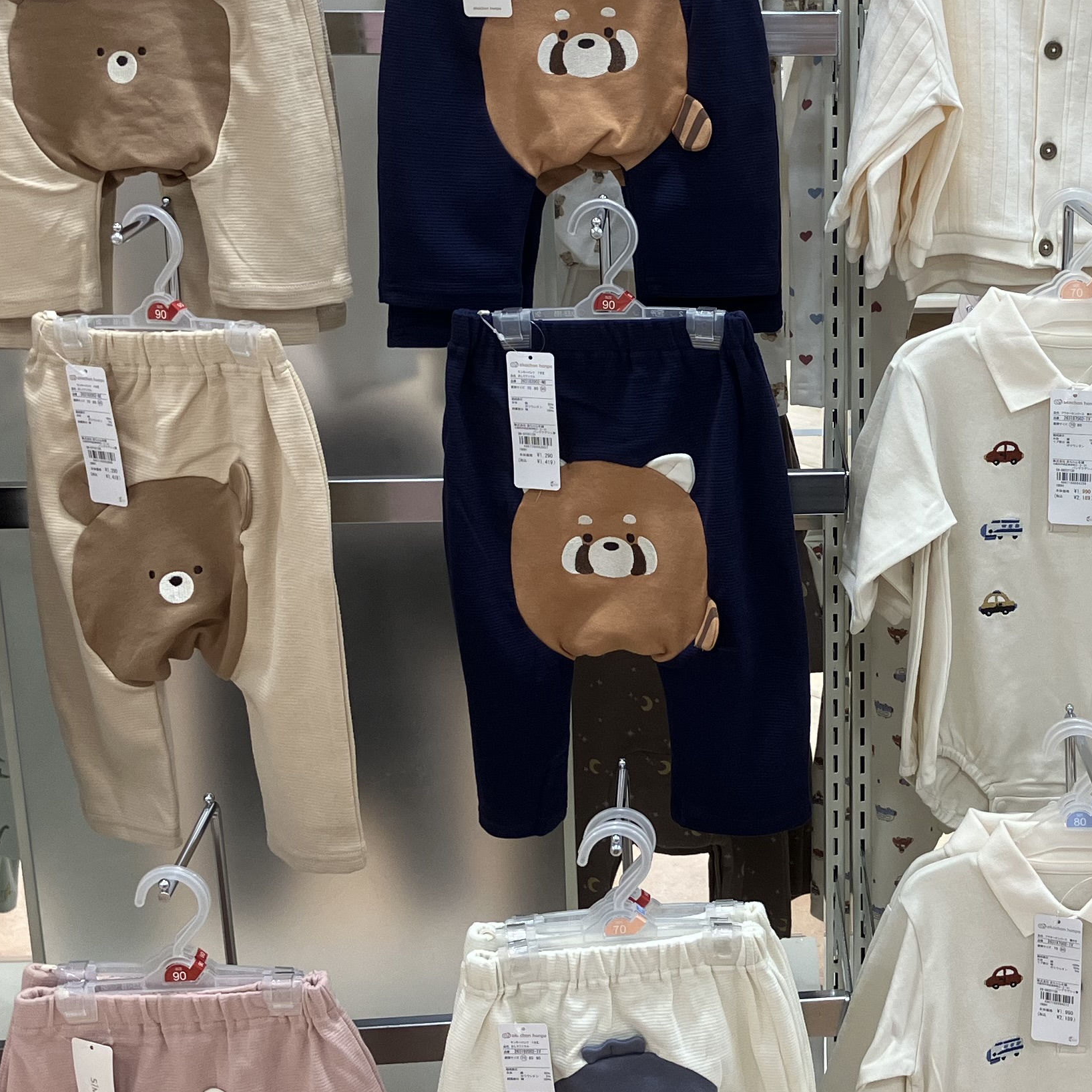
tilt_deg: -15.0
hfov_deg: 27.6
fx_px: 2177
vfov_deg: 28.1
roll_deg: +0.1
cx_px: 860
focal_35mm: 61
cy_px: 451
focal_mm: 3.99
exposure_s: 1/60
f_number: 1.8
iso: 40
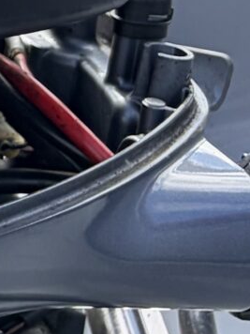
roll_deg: +6.6
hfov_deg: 6.9
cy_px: -347
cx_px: -566
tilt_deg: -3.7
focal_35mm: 187
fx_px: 1801
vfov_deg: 9.8
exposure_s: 1/1175
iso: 50
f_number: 1.6
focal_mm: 5.96
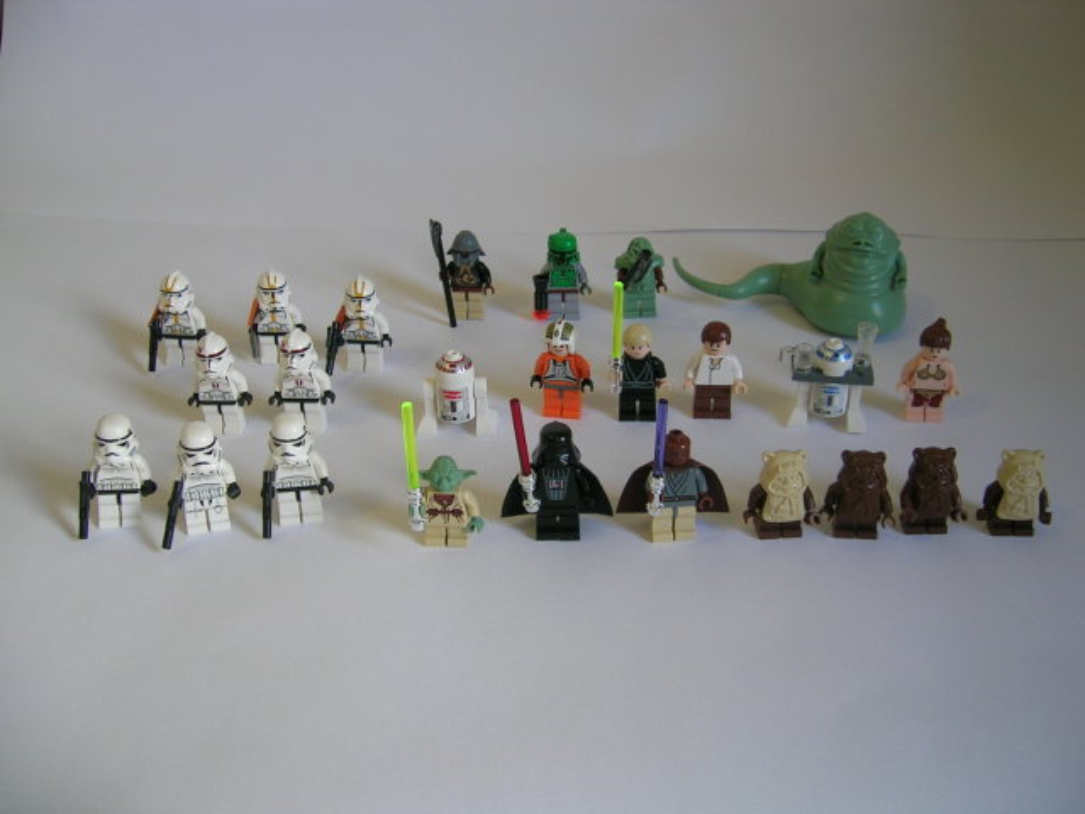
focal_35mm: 35
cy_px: 407
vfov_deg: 40.7
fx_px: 1097
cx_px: 542
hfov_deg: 52.6
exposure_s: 1/20.3
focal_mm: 5.4
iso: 50
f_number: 2.8
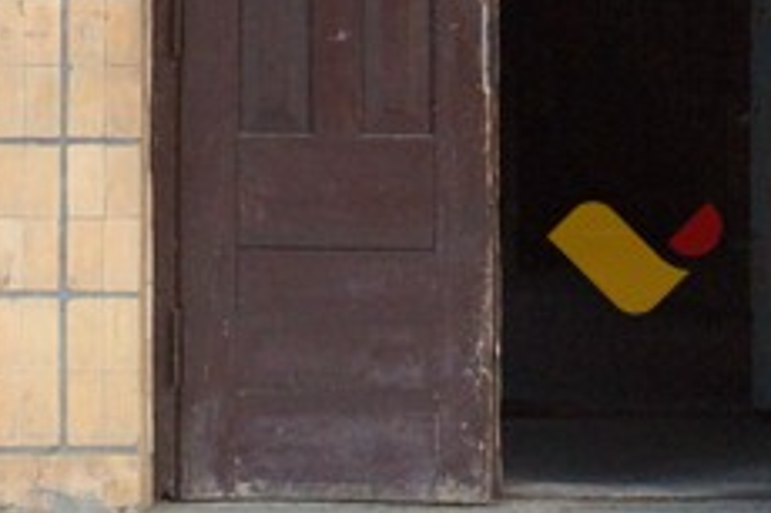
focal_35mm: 160
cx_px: 345
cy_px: -196
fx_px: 3414
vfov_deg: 8.4
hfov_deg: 12.9
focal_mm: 35
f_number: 5.6
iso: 2500
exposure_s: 1/160
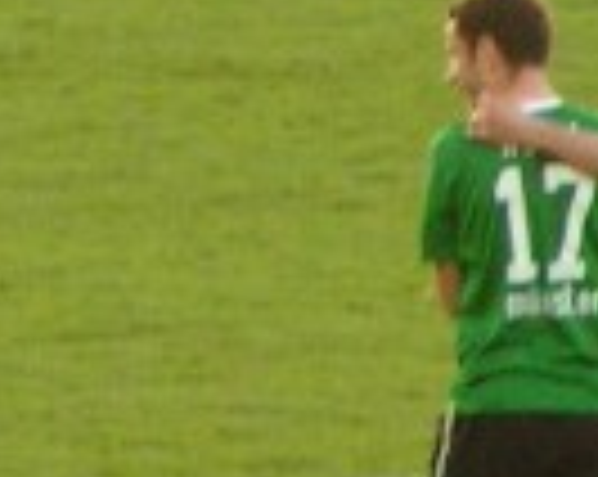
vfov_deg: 1.1
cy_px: 140
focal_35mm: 1454
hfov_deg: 1.3
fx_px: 25696
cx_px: -665
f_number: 3.5
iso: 200
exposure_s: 1/200
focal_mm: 37.8
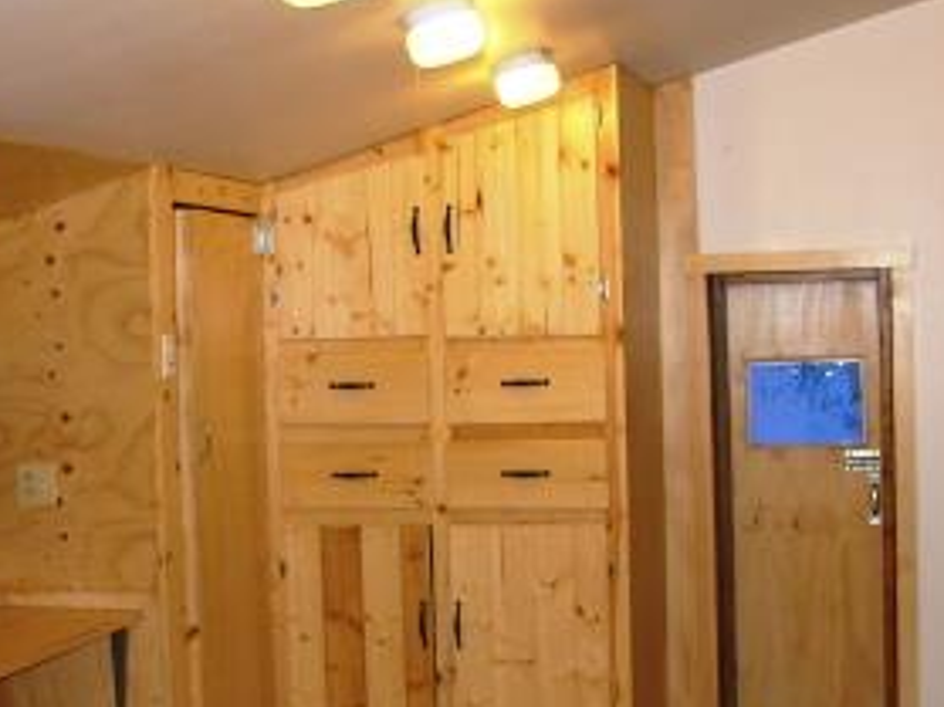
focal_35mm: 61
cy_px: 389
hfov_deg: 31.7
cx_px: 501
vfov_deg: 24.0
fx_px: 1663
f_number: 2.9
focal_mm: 6.3
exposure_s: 1/47.9
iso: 75
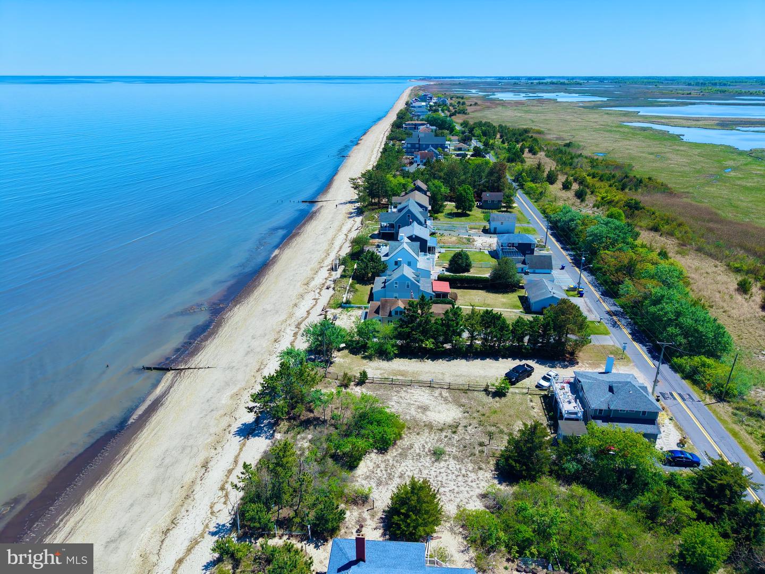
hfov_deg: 71.6
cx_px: 382
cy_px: 287
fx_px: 530
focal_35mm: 24
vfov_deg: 56.8
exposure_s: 1/5000
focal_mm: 8.67
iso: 240
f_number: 1.8
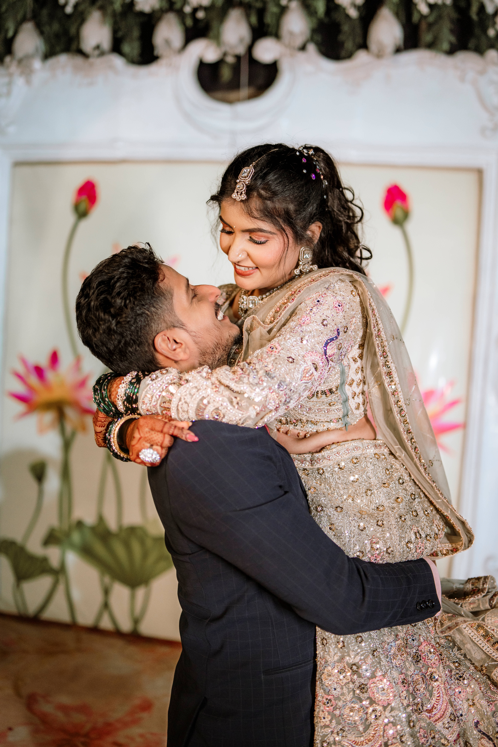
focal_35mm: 35
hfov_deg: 37.9
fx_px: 726
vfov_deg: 54.4
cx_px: 249
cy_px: 374
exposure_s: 1/250
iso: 640
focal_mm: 35
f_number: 1.4
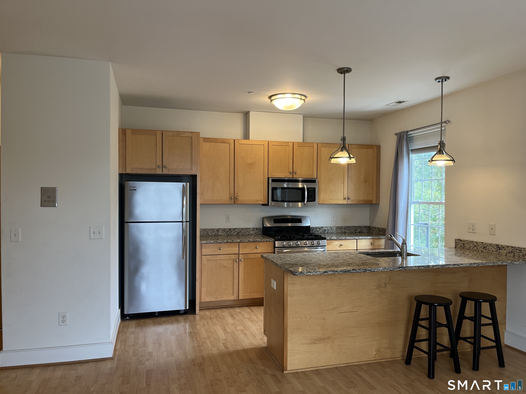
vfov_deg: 53.1
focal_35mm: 26
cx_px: 263
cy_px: 197
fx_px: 395
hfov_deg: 67.3
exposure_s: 1/120
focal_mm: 5.1
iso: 100
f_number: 1.6
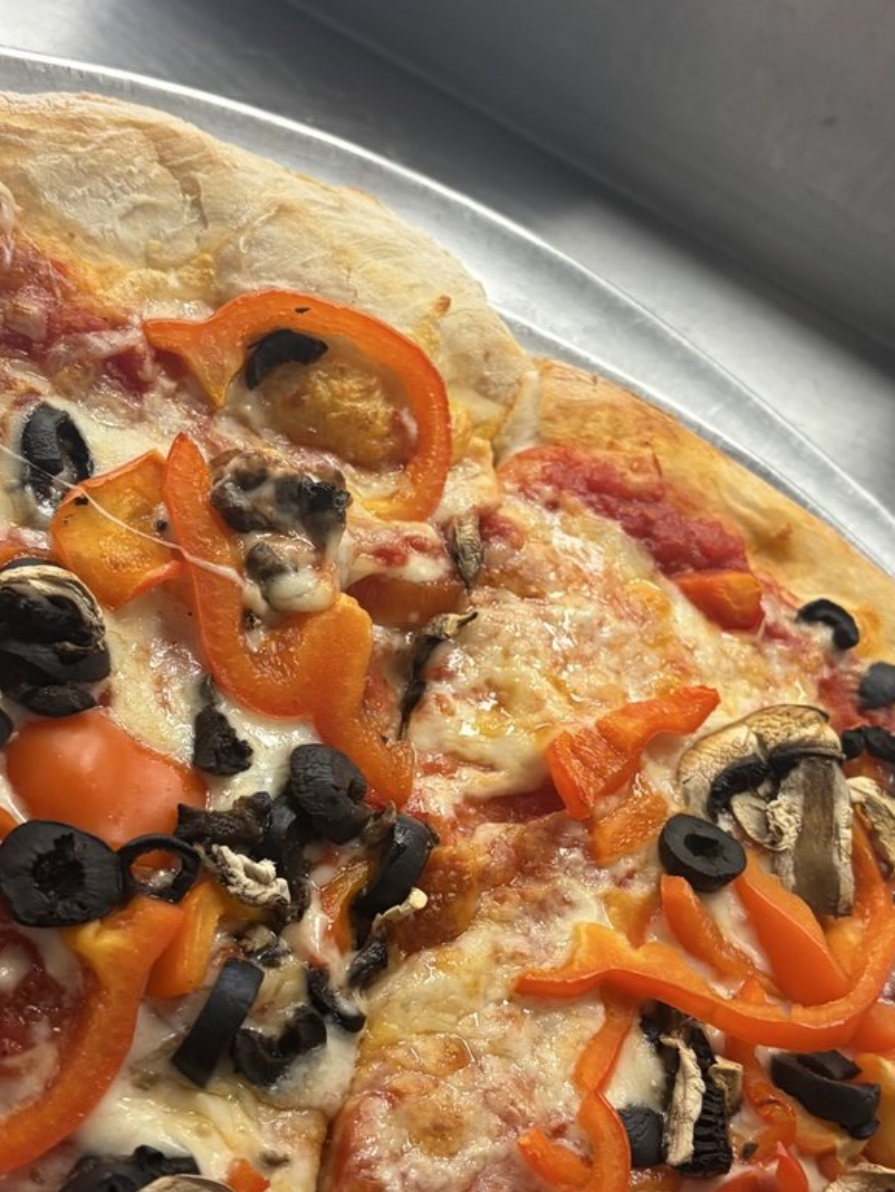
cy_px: 674
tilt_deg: -50.3
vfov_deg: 42.0
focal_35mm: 45
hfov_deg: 32.2
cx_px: 446
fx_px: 1550
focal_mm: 5.96
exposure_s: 1/83
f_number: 1.6
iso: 125
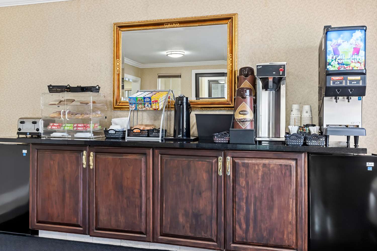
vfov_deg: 42.3
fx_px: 325
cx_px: 188
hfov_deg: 60.3
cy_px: 126
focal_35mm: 31
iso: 400
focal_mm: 31
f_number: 8
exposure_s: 1/1.67
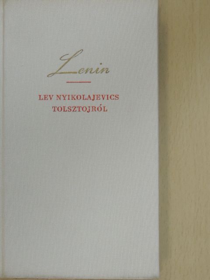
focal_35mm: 85
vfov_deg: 23.0
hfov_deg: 17.4
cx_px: 105
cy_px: 140
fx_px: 688
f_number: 4
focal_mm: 15.1
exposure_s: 1/30
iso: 450
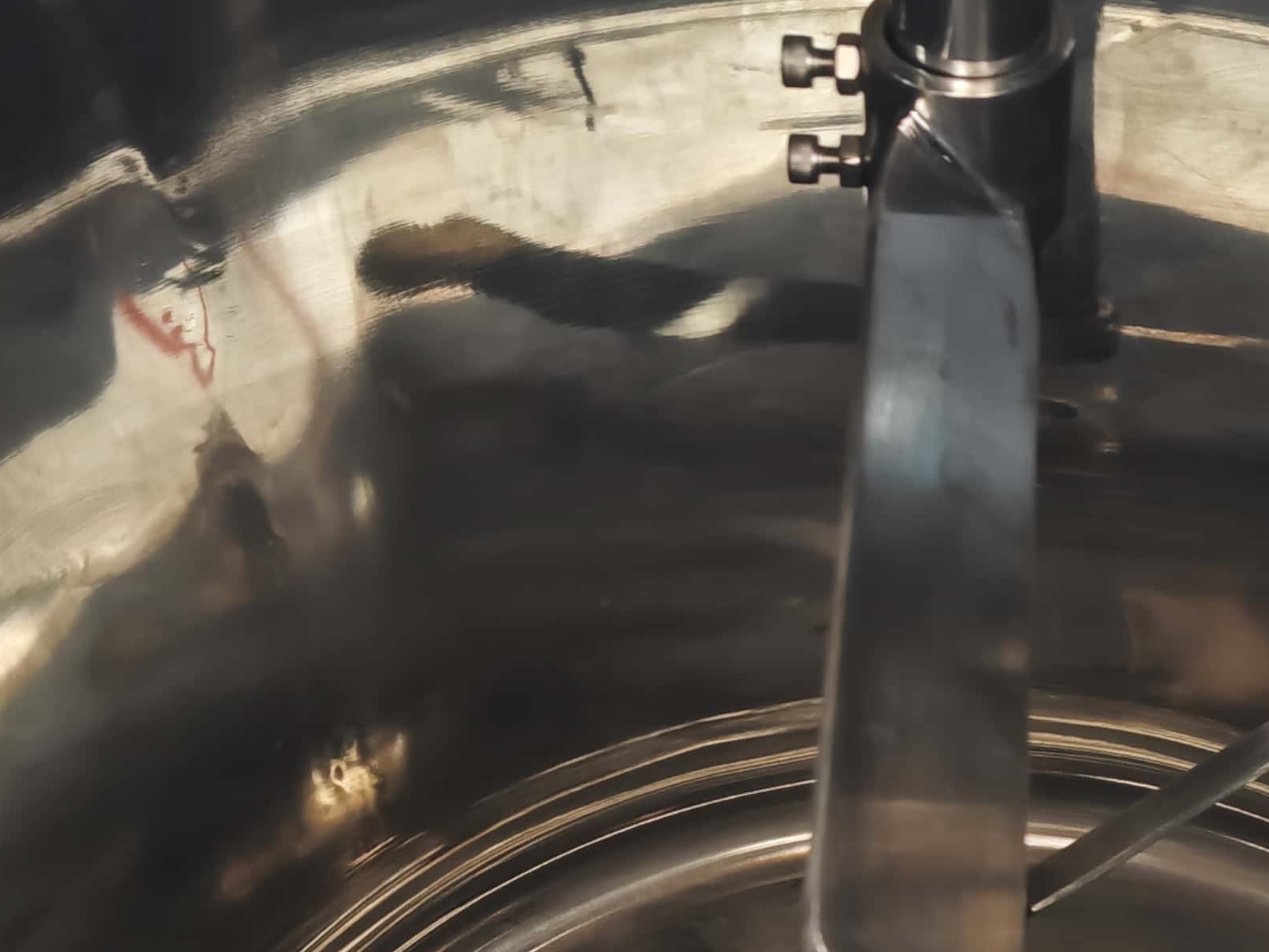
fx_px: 2163
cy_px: 972
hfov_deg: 31.7
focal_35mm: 59
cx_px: 1039
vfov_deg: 23.7
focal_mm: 5.43
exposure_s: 1/20
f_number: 1.8
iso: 4000
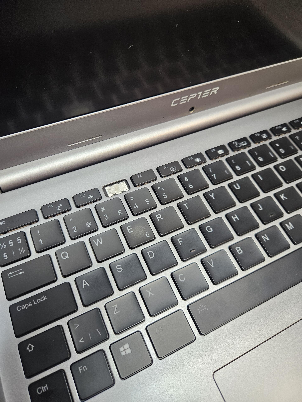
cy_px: 201
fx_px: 268
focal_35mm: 23
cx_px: 151
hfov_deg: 58.9
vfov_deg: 73.9
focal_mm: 5.4
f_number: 1.8
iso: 200
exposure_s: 1/180
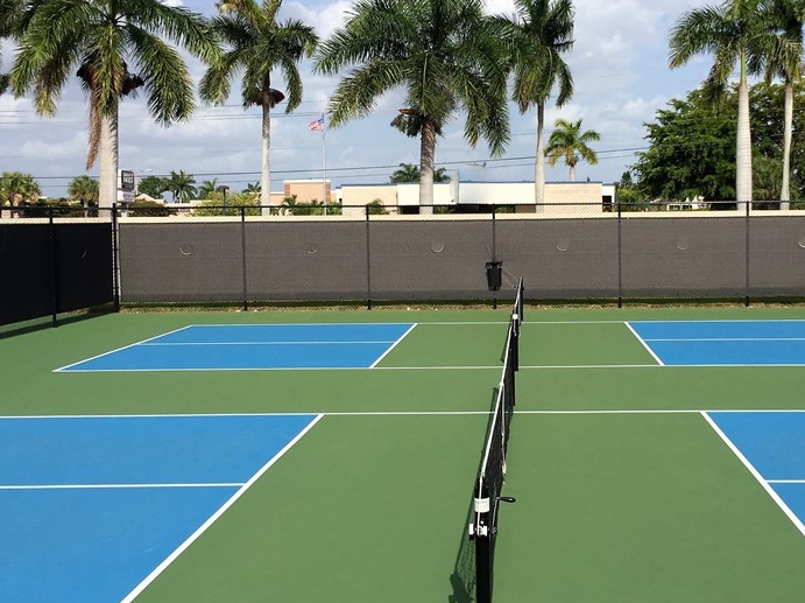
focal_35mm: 43
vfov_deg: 33.5
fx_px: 999
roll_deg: +1.1
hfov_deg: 43.5
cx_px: 515
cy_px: 288
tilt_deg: -6.4
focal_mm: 4.15
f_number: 2.2
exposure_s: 1/2639
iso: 32
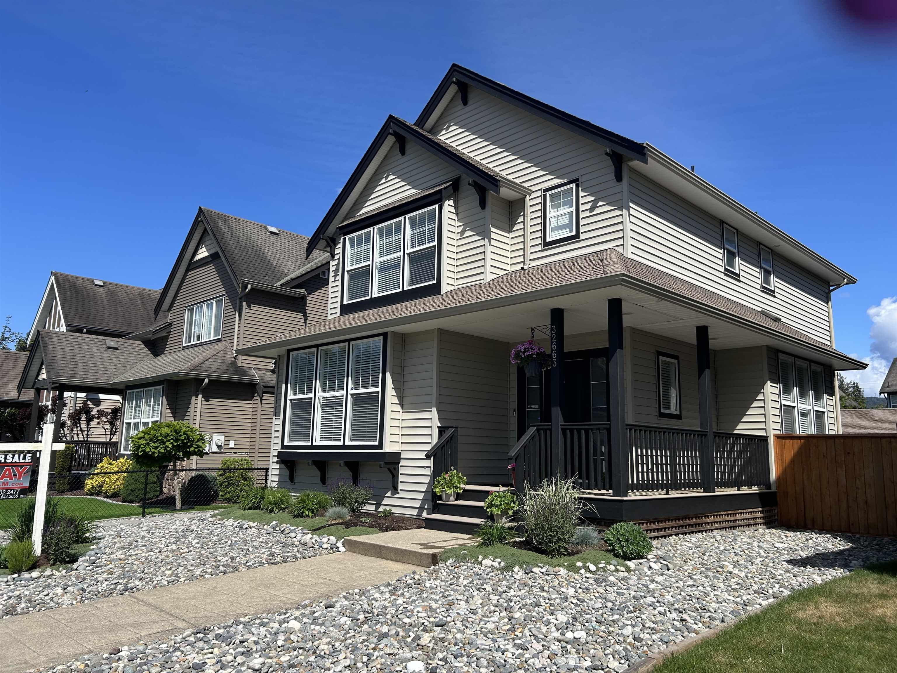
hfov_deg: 67.3
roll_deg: -1.3
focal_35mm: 26
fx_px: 674
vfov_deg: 53.1
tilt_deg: +9.3
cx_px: 448
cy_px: 336
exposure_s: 1/4274
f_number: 1.5
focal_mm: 5.7
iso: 50
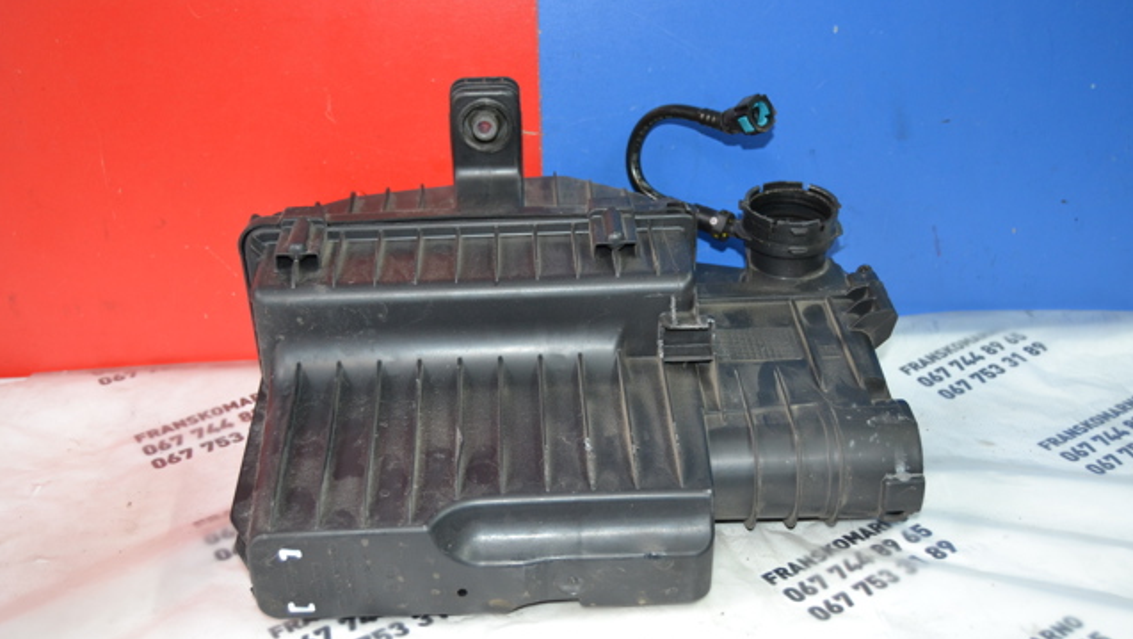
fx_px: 1232
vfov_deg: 29.0
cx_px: 567
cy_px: 329
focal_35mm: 41
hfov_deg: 49.4
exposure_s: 1/60
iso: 1000
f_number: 4
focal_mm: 26
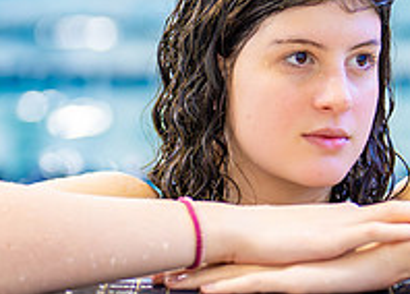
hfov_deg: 9.1
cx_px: 266
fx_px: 2589
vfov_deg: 6.5
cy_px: 172
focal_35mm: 222
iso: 640
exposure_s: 1/500
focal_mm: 50
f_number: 1.2
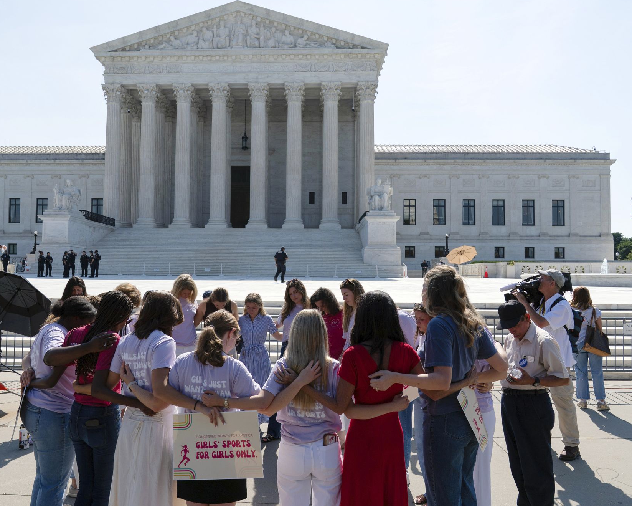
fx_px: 524
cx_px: 286
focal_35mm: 28
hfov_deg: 62.1
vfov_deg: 51.5
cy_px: 257
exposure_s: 1/1000
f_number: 6.3
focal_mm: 24
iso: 100
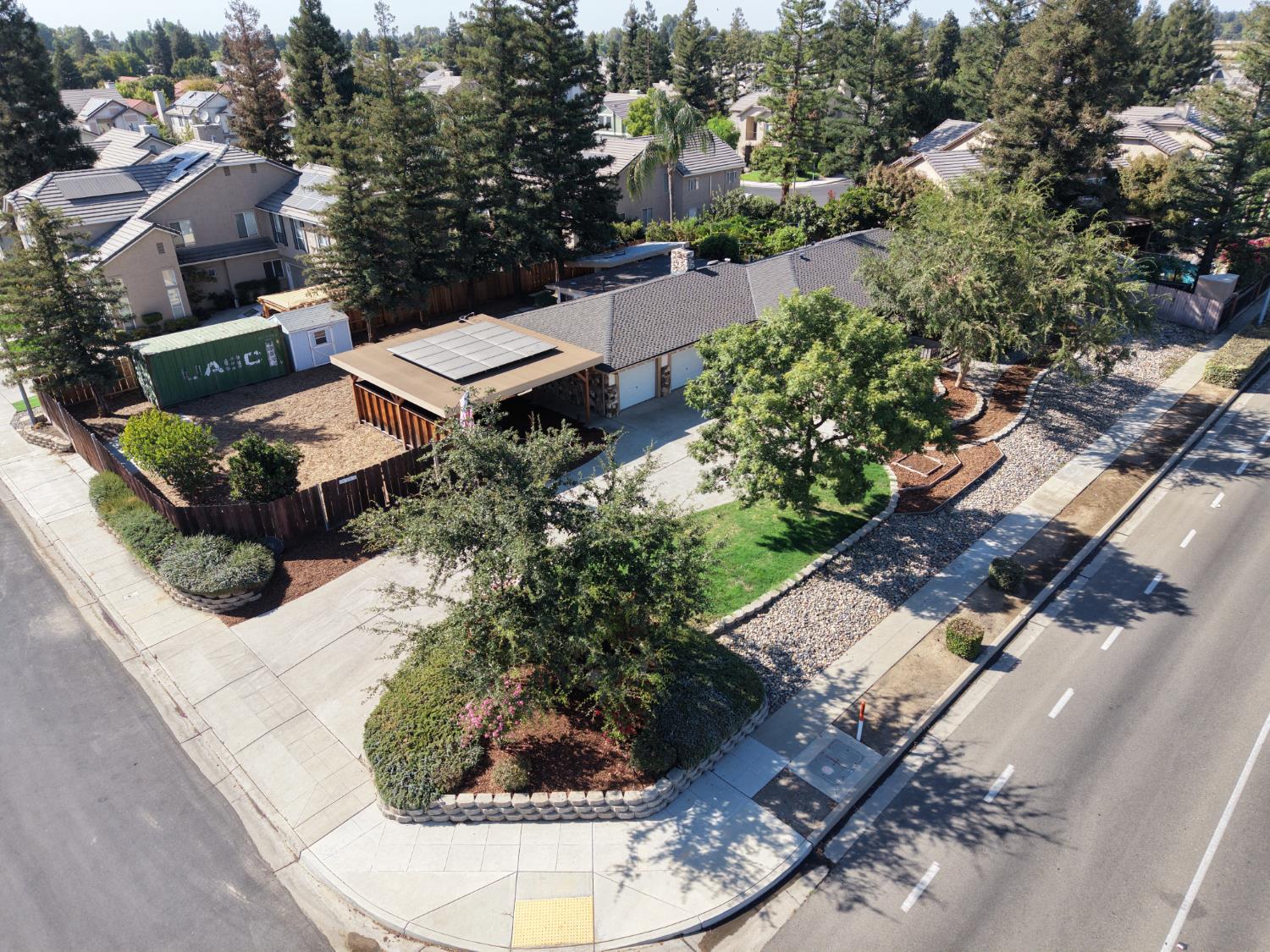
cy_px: 476
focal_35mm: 24
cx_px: 635
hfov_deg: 71.6
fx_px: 881
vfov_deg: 56.8
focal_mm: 8.67
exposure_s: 1/1000
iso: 100
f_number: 1.8
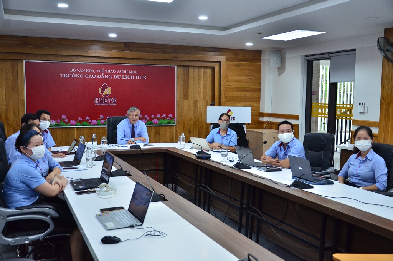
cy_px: 130
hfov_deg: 51.4
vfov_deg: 35.3
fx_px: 408
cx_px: 196
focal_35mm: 38
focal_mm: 25
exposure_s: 1/160
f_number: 4
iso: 1000
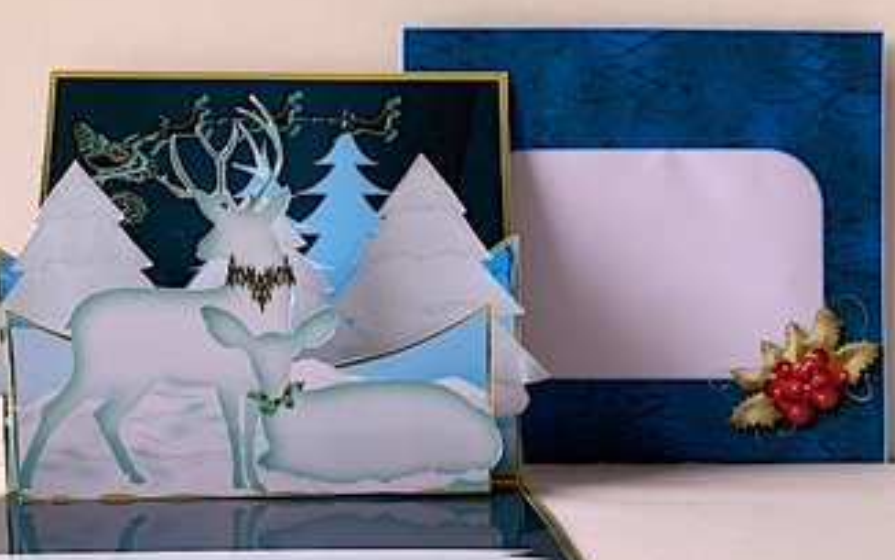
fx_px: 927
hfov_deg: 51.3
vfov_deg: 33.4
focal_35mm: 38
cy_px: 353
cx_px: 382
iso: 100
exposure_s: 1/88
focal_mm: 4.25
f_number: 1.8
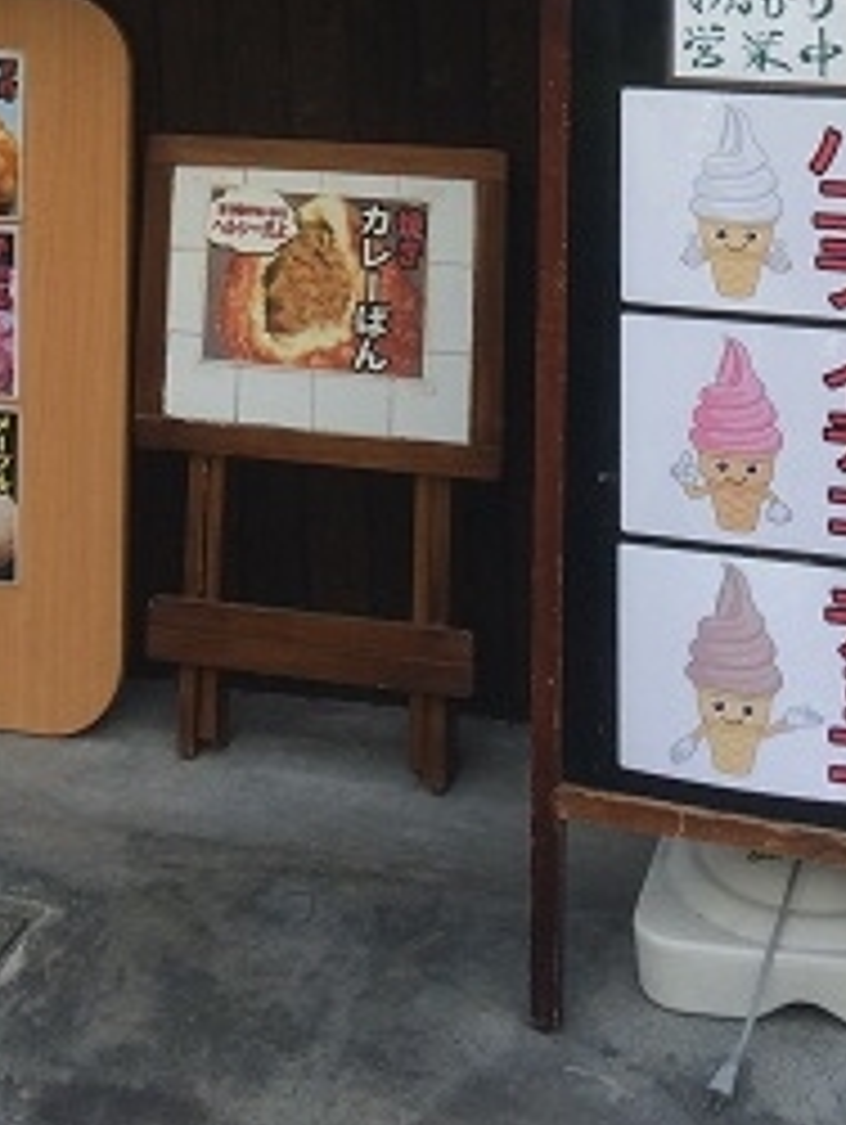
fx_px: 2733
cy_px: -360
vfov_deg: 21.0
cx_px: 349
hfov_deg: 17.6
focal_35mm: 84
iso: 32
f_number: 2.2
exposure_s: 1/695
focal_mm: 4.12
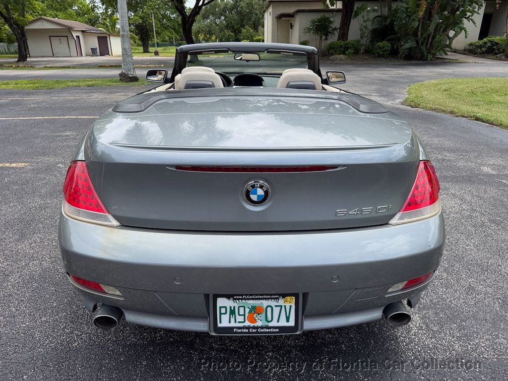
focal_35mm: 24
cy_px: 190
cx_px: 254
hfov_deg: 71.6
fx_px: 352
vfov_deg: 56.8
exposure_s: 1/2445
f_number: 1.78
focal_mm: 6.76
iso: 80
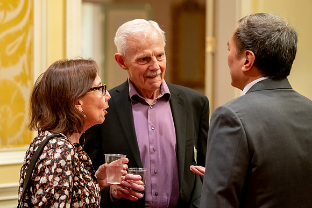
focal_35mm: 118
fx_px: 1025
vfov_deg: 11.6
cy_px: 104
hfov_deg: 17.3
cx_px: 112
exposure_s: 1/160
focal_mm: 86
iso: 5000
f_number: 2.8
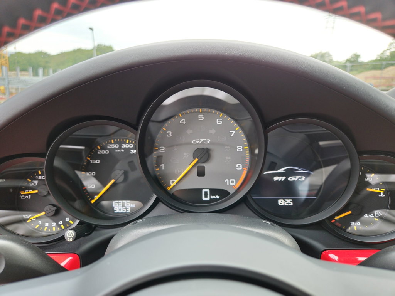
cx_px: 198
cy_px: 148
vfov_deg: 58.9
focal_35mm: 23
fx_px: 262
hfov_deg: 73.9
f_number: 1.8
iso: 250
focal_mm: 5.4
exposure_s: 1/100
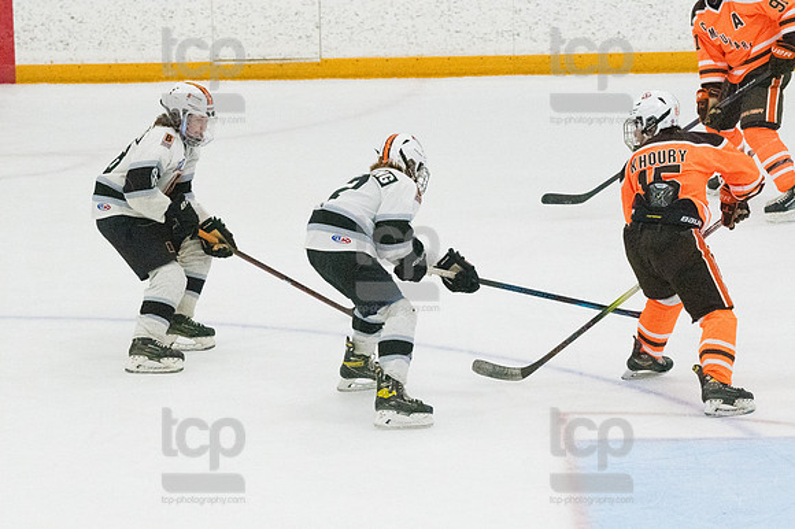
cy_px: 264
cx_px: 398
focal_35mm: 202
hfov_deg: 10.2
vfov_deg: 6.8
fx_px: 4458
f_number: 5
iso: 8000
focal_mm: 135
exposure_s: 1/1600
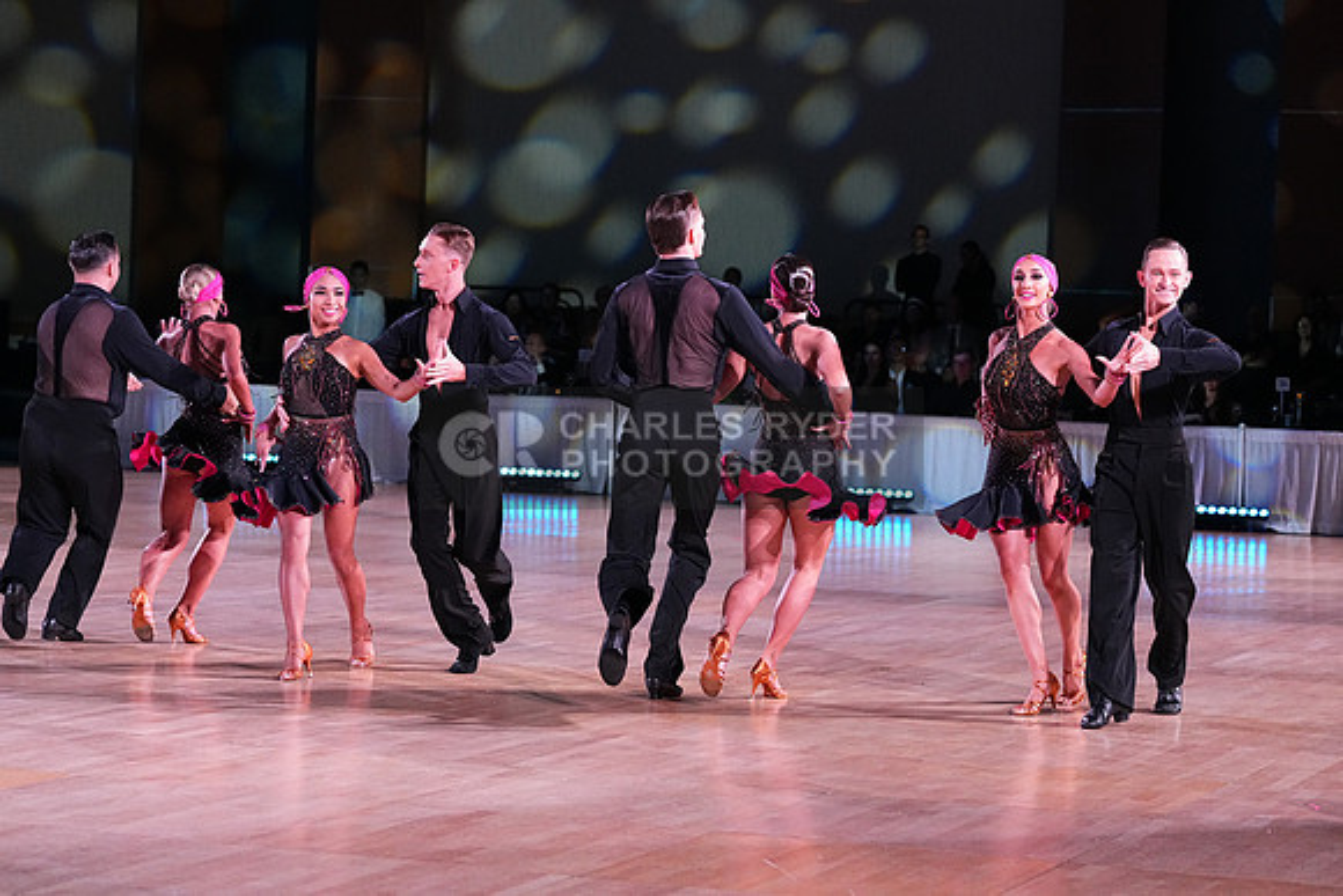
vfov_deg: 14.7
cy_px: 448
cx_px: 672
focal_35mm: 93
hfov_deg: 21.9
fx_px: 3470
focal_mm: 93
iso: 5000
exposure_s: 1/320
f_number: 4.5
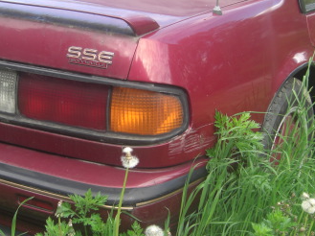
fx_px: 673
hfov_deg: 26.3
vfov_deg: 19.9
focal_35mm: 74
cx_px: 122
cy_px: 105
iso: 80
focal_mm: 7.9
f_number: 2.8
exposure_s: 1/160
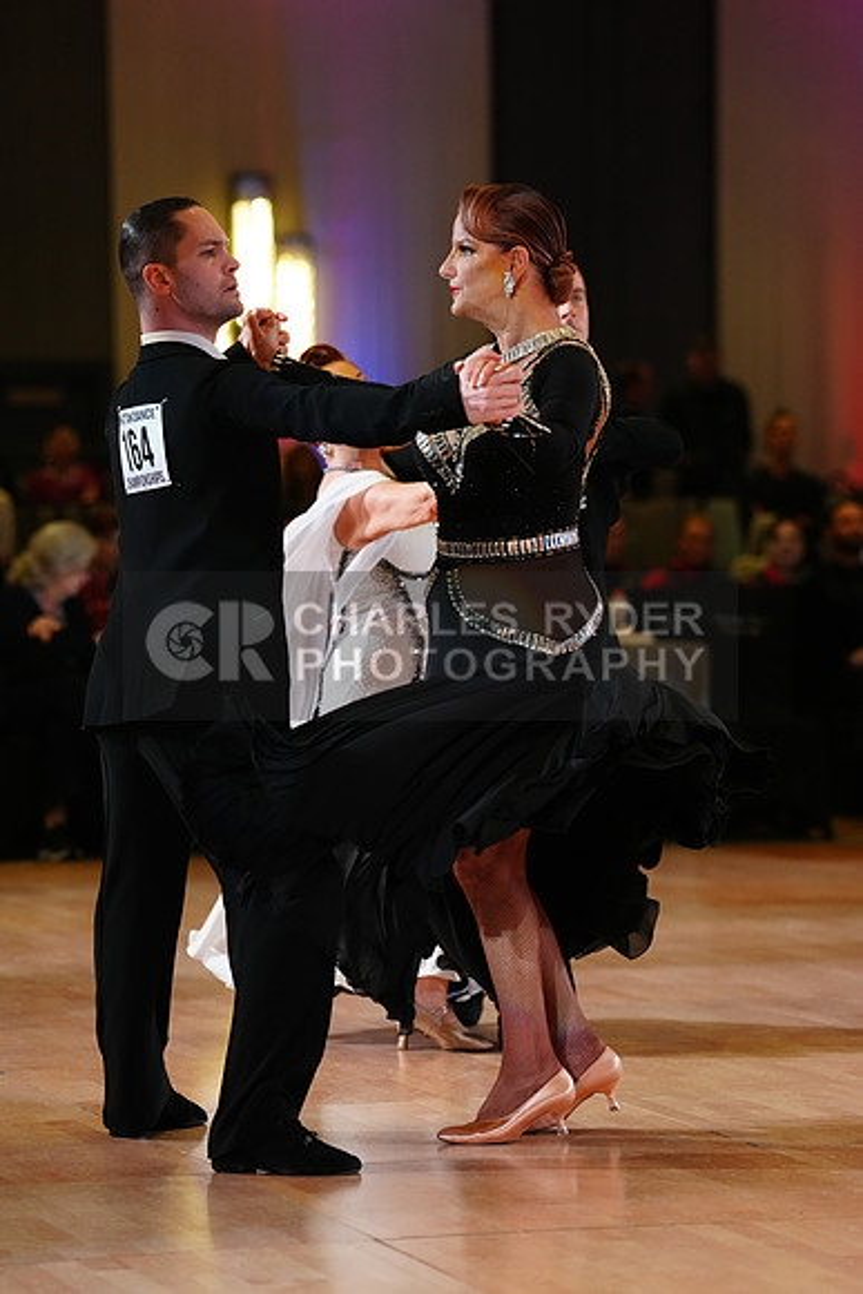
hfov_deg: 9.3
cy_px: 647
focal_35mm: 147
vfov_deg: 14.0
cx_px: 432
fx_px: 5282
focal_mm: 147
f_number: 3.5
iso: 3200
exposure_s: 1/500
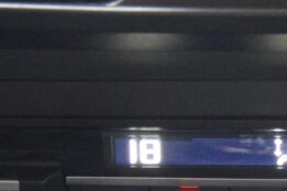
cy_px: 177
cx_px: 282
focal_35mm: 153
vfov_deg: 8.9
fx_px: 1220
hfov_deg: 13.3
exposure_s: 1/40
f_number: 4
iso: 6400
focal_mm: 26
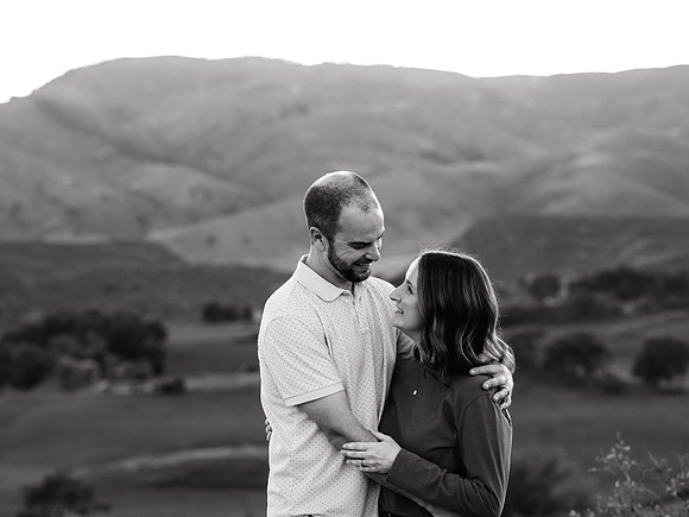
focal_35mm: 119
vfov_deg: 12.4
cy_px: 258
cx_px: 344
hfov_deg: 16.5
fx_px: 2370
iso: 500
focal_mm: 110
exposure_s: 1/160
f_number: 4.5
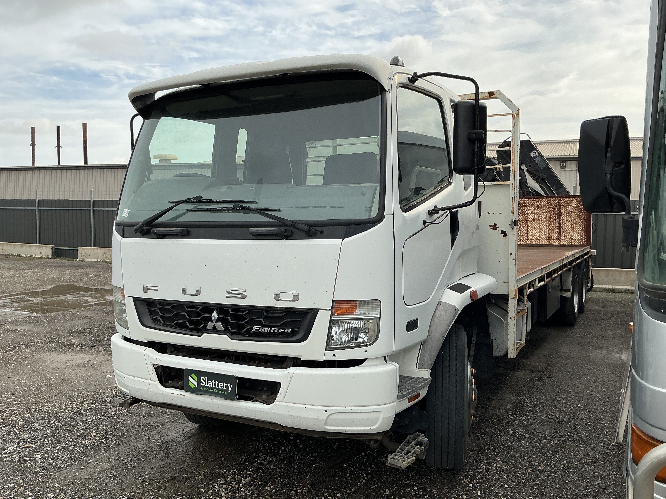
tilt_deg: -4.4
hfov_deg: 61.6
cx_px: 343
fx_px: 558
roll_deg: -0.6
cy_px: 257
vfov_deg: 48.2
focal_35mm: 29
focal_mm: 3
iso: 25
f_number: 1.8
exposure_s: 1/1279
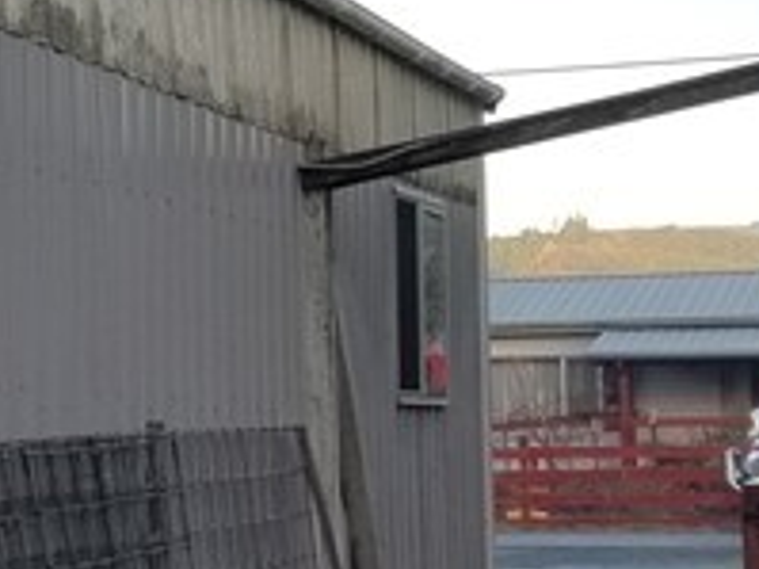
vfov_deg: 11.0
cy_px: 370
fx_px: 2936
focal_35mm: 134
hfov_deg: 13.2
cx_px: -648
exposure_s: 1/317
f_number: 1.7
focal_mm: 4.3
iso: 50
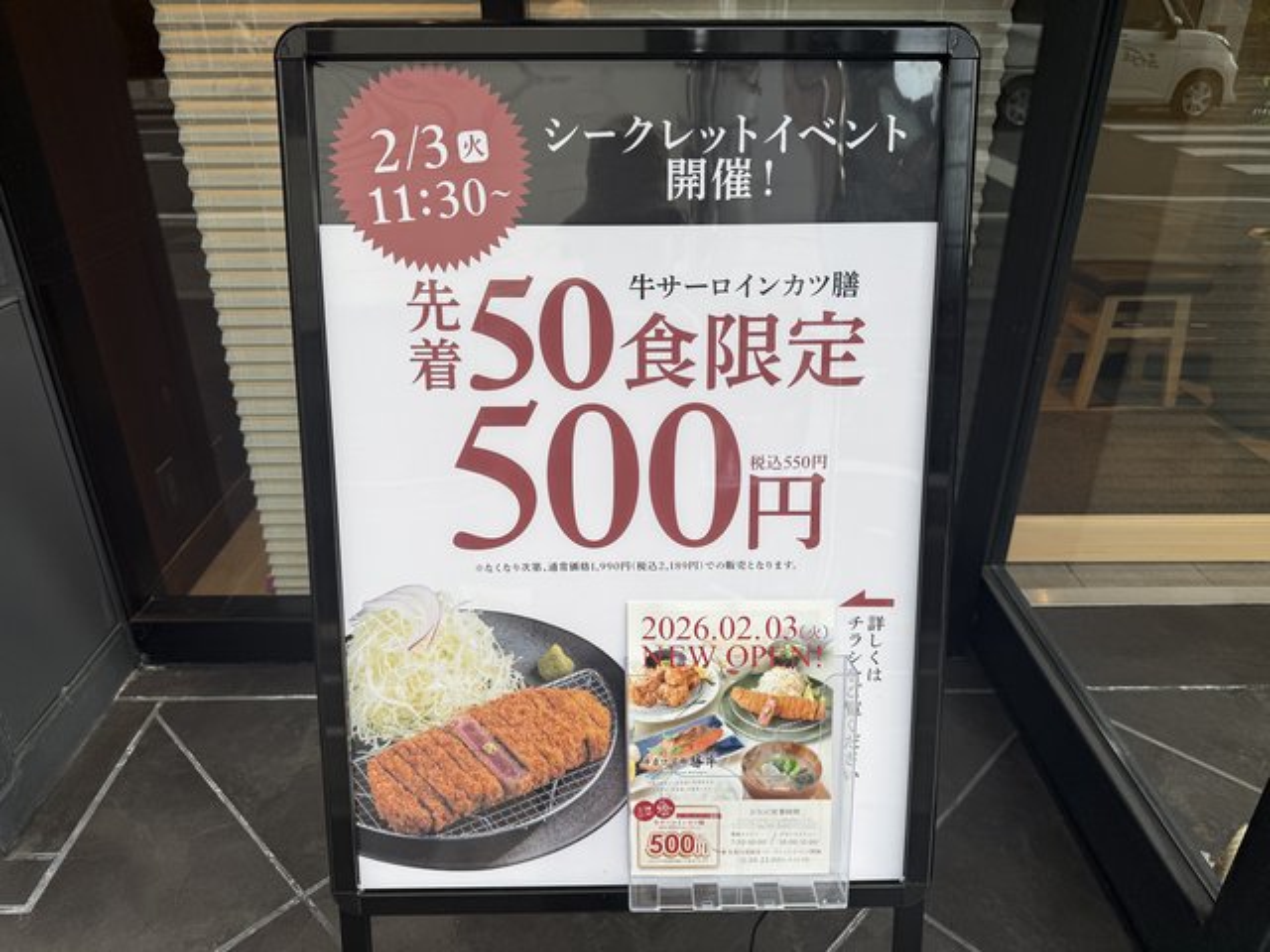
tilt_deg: -27.0
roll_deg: -0.5
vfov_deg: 56.8
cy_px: 476
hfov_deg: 71.6
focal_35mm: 24
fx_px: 881
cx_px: 635
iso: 80
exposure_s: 1/532
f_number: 1.78
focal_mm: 6.76
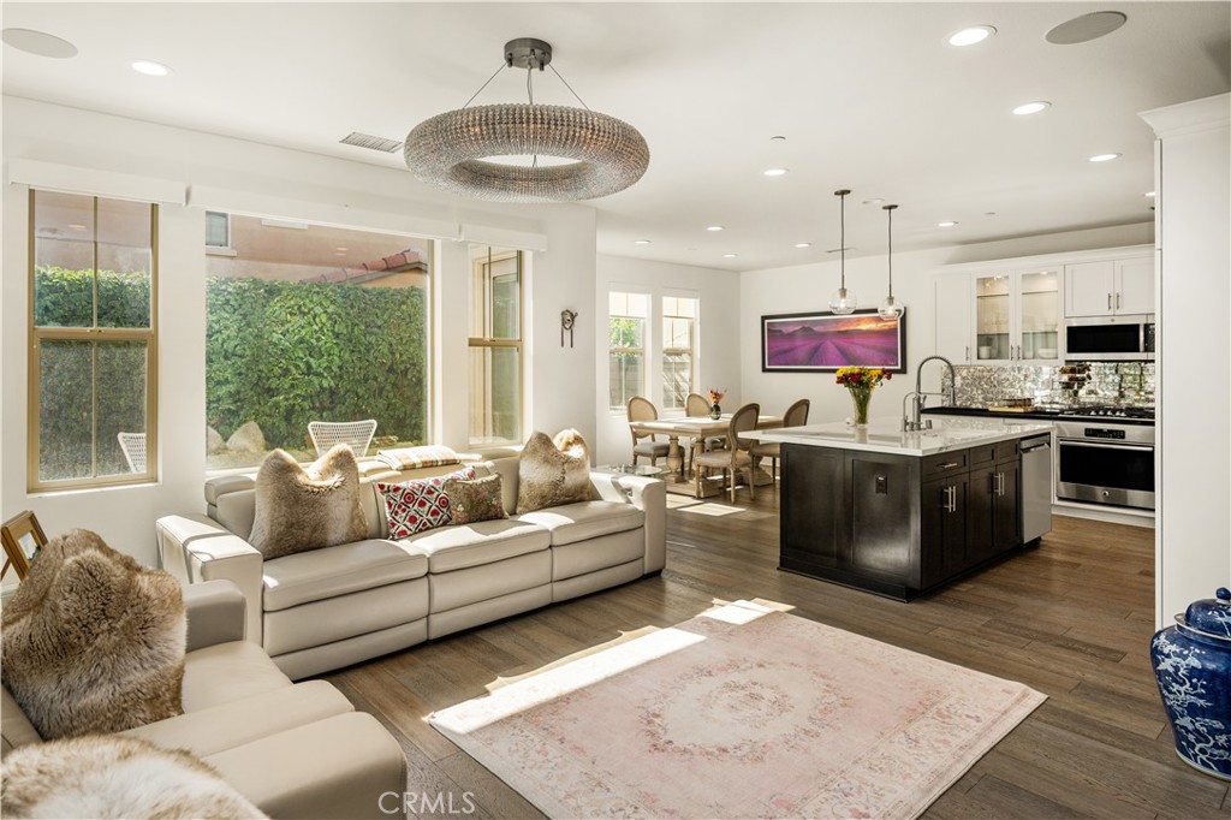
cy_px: 410
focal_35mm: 18
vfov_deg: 68.8
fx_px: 598
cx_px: 616
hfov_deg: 91.6
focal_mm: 17.5
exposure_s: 1/40
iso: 80
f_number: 6.3
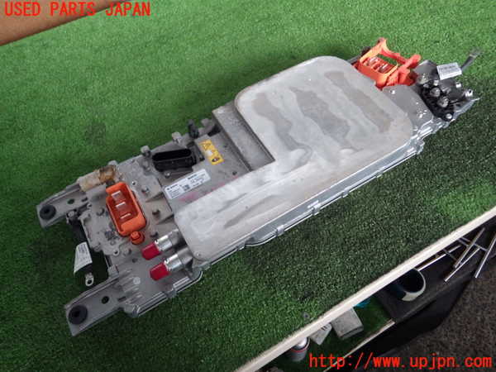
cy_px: 186
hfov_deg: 69.4
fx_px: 358
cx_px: 248
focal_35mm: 25
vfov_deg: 54.9
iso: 500
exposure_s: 1/45
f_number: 2
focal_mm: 4.5
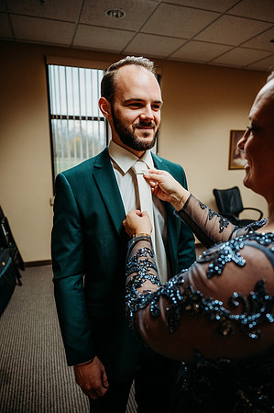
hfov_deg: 53.0
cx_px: 137
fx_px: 275
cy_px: 206
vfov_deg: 73.8
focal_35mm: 24
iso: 2000
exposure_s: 1/320
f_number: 2.8
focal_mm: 24
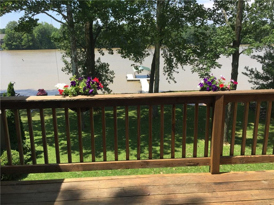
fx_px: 230
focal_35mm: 29
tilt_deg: -15.7
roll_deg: +0.0
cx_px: 137
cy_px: 102
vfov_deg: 48.2
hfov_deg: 61.7
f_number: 2.2
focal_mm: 4.15
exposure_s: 1/920
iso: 32
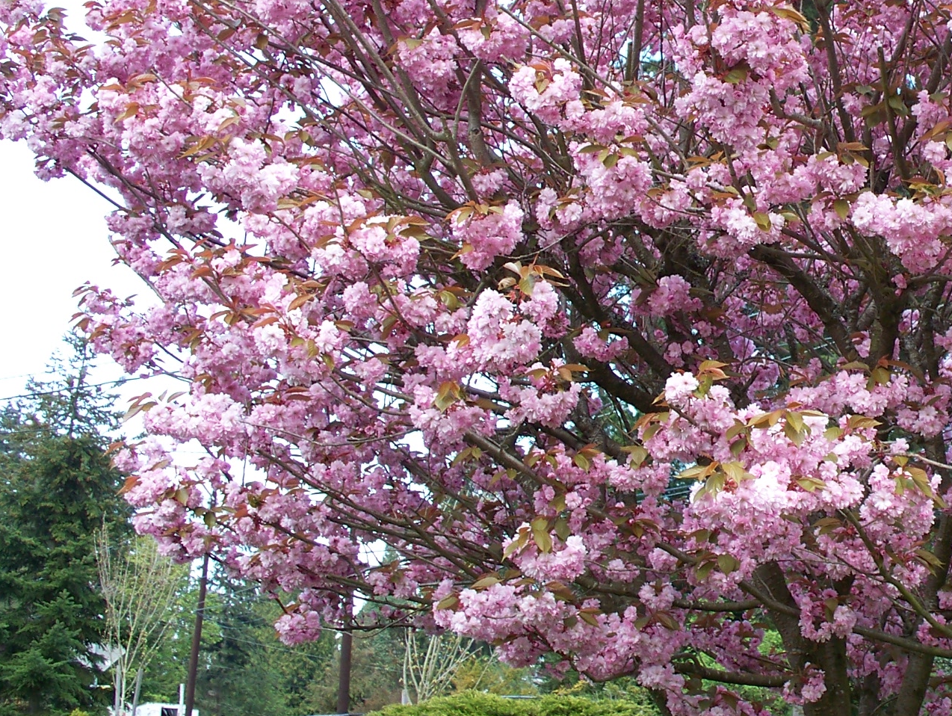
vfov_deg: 18.4
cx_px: 942
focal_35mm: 80
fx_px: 2202
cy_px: 235
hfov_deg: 23.4
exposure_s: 1/160
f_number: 2.8
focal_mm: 7.54
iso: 64
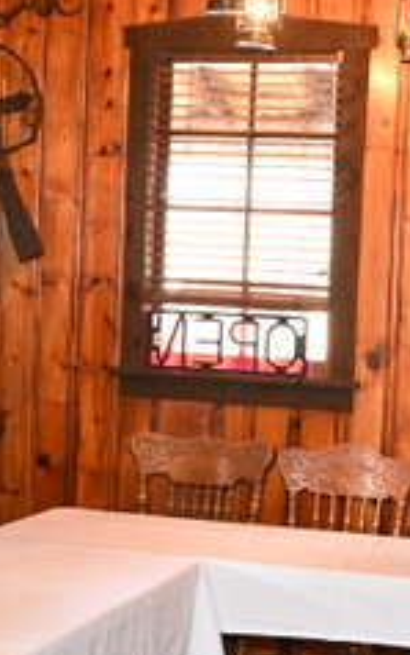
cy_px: 358
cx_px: 217
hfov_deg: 13.6
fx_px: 1714
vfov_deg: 21.6
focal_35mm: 96
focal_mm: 35
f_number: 4
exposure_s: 1/60
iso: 3200
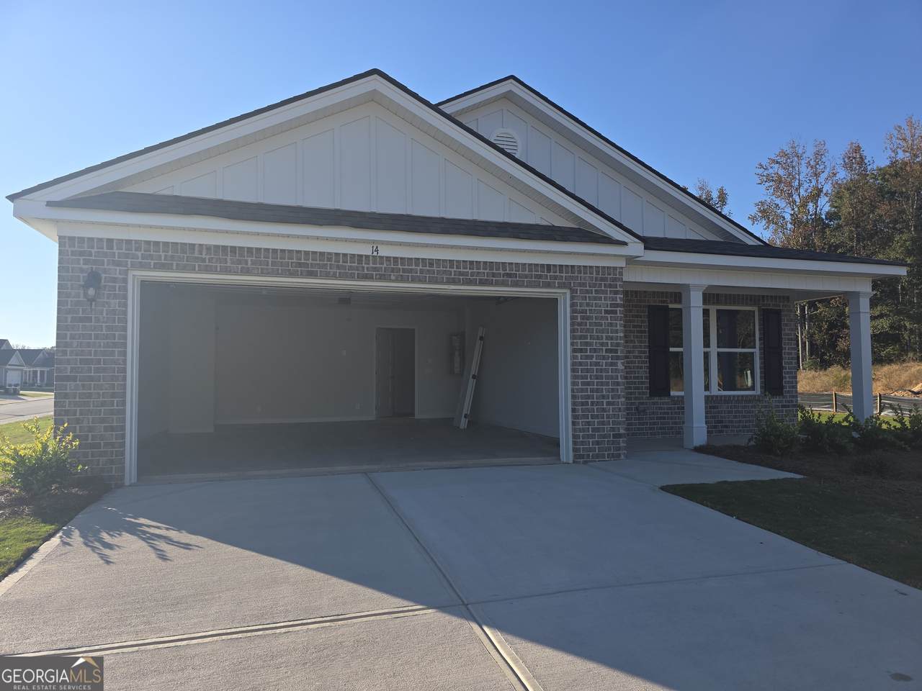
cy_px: 346
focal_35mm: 23
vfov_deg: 58.9
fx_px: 613
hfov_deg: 73.9
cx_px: 461
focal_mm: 6.3
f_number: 1.7
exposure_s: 1/614
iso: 12
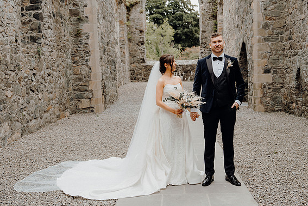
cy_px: 103
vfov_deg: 31.2
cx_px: 151
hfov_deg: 45.4
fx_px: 368
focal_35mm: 43
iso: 125
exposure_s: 1/160
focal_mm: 42
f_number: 3.5
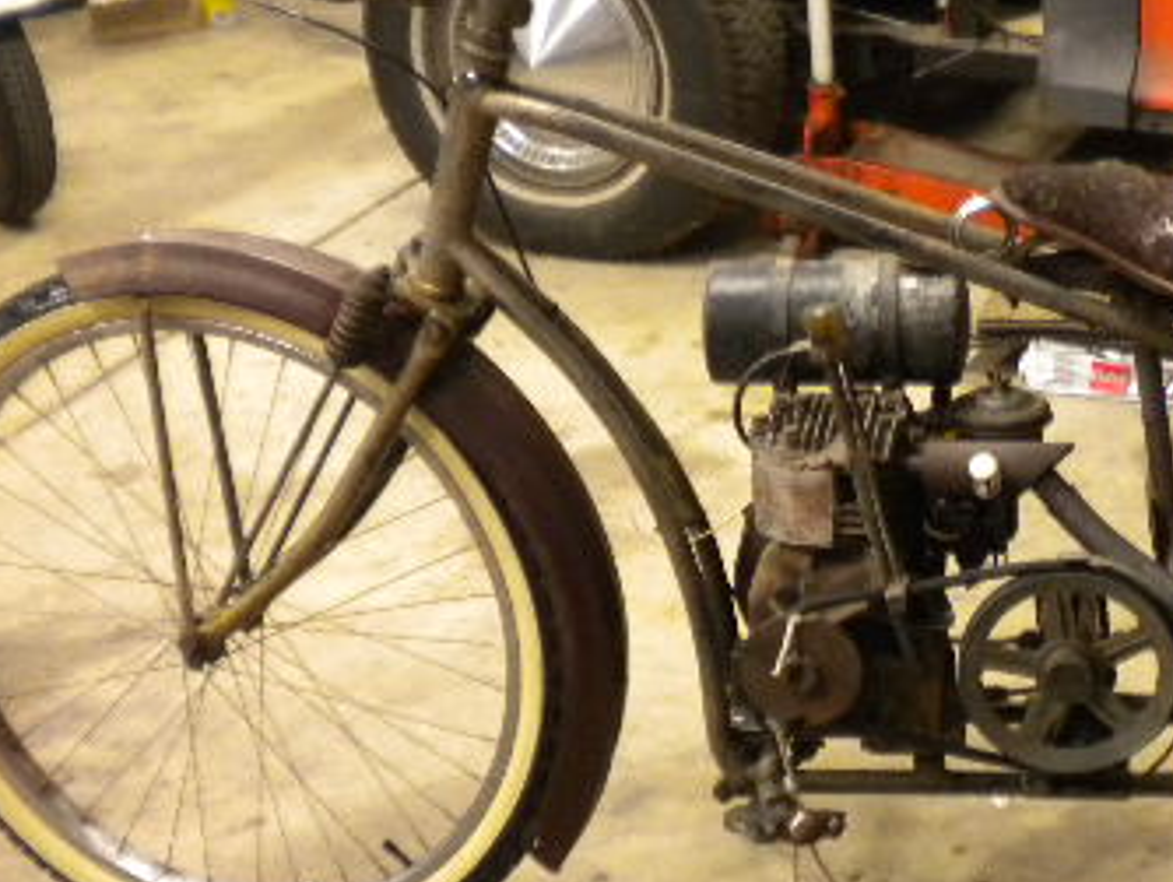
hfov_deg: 28.3
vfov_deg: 22.0
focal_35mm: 67
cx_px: 945
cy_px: 471
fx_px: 2272
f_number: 3.1
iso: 400
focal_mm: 6.3
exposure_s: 1/14.2
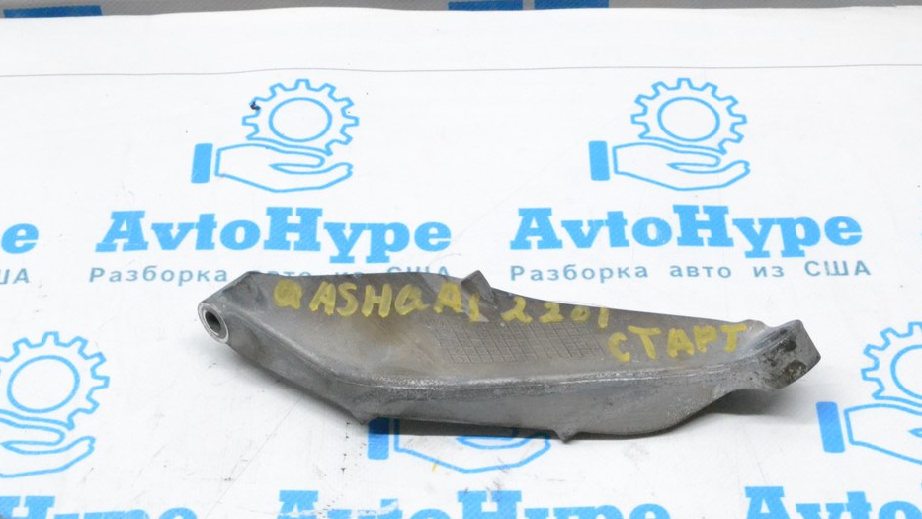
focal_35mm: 69
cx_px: 486
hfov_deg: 30.6
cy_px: 297
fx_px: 1687
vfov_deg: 17.5
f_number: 18
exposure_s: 1/50
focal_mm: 40
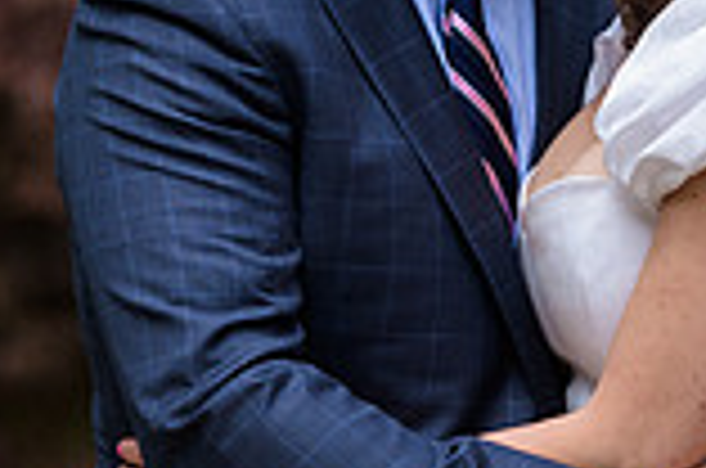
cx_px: 216
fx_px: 9786
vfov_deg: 2.7
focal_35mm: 500
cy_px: 110
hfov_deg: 4.1
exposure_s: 1/1600
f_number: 3.2
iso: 200
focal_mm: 135
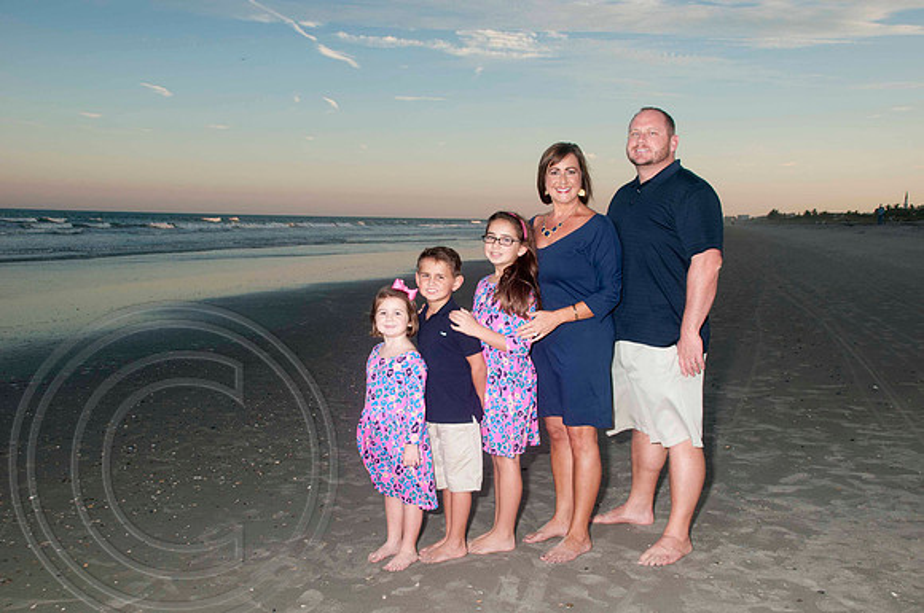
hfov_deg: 53.2
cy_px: 306
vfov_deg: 36.8
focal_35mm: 36
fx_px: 923
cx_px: 462
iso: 200
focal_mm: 24
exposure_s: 1/160
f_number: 8
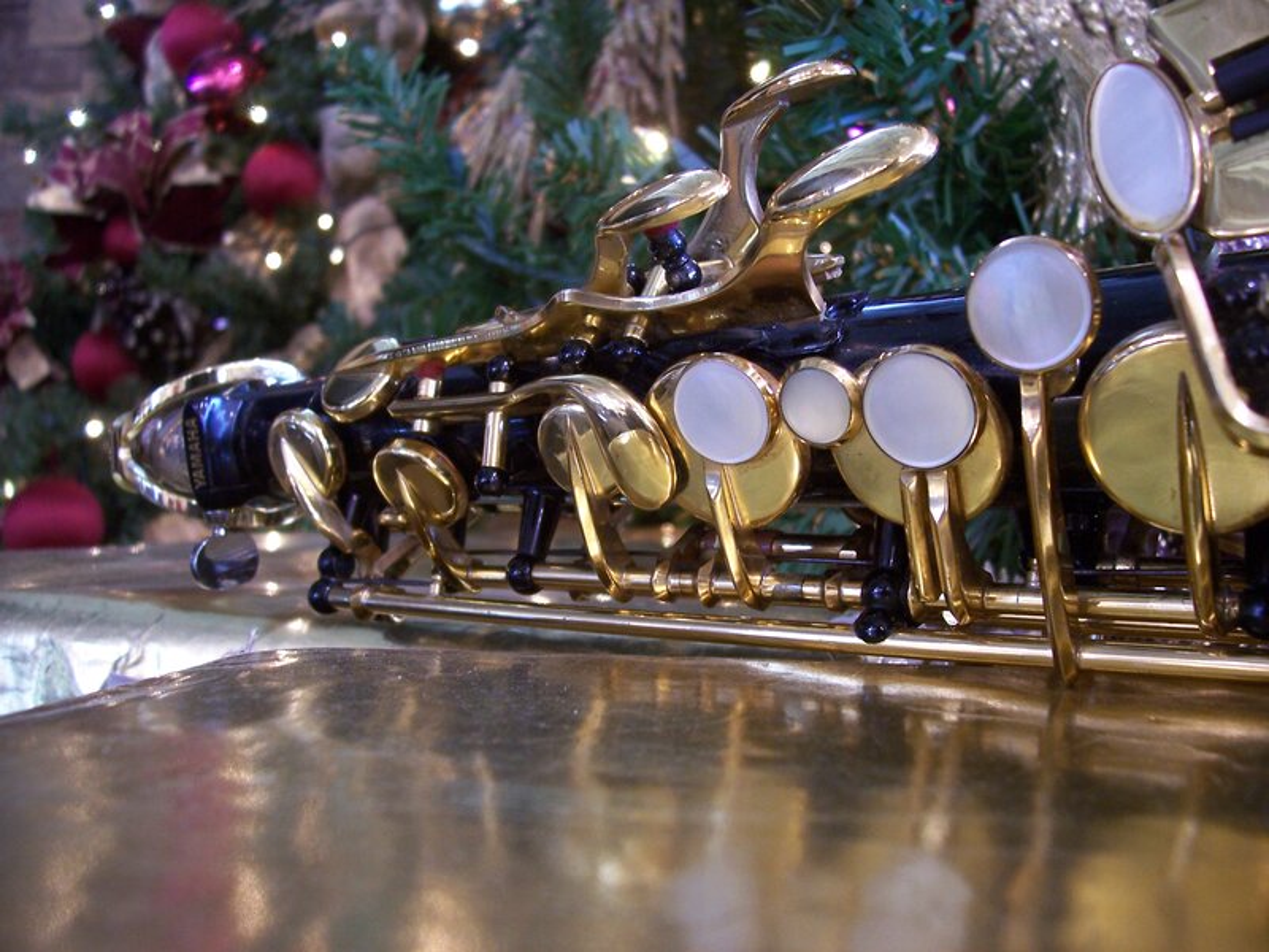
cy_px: 476
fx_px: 1246
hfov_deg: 54.0
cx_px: 634
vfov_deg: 41.8
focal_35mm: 34
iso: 160
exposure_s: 1/8
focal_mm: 5.6
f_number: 2.7
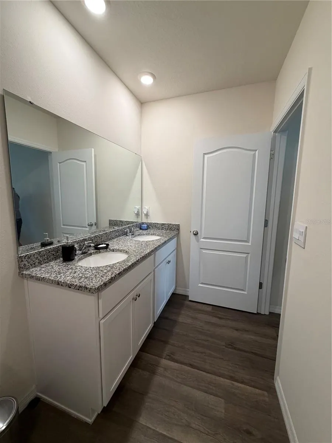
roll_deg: -0.8
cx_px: 166
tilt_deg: -6.5
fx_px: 179
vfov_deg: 102.1
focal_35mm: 14
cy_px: 222
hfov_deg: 85.7
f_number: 2.2
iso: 250
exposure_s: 1/120
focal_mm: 2.22
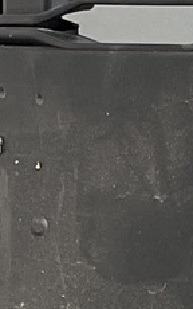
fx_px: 2261
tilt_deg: -5.8
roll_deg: -4.8
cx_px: 339
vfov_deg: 7.8
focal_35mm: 269
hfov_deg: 4.8
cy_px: 326
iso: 16
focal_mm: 3
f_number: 1.8
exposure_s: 1/367
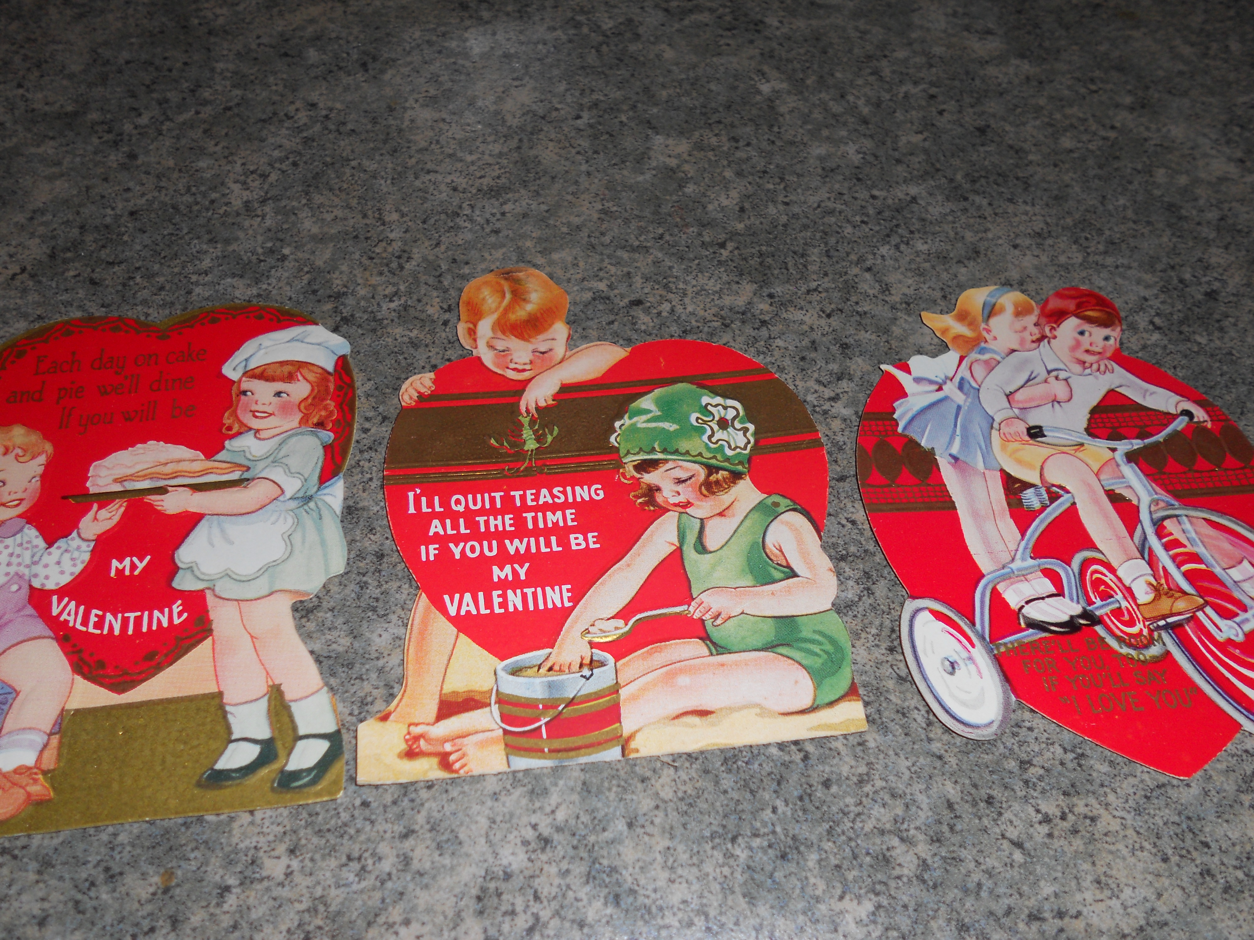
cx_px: 627
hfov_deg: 56.8
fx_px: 1159
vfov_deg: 44.2
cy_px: 470
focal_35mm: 32
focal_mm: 5.8
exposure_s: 1/25
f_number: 8.8
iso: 80
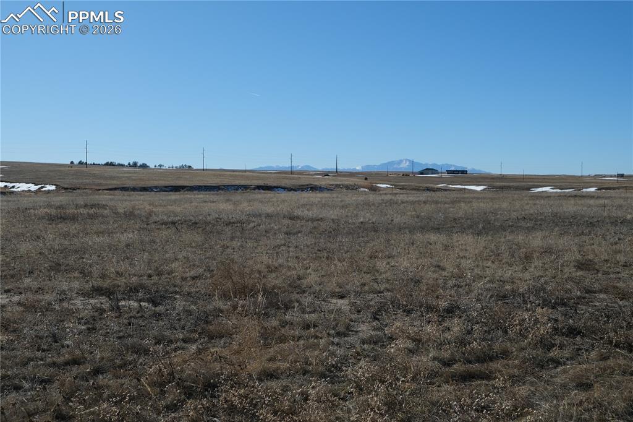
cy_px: 211
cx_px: 316
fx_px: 756
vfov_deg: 31.2
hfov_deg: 45.4
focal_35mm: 43
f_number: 5.6
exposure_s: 1/1900
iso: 320
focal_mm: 28.9
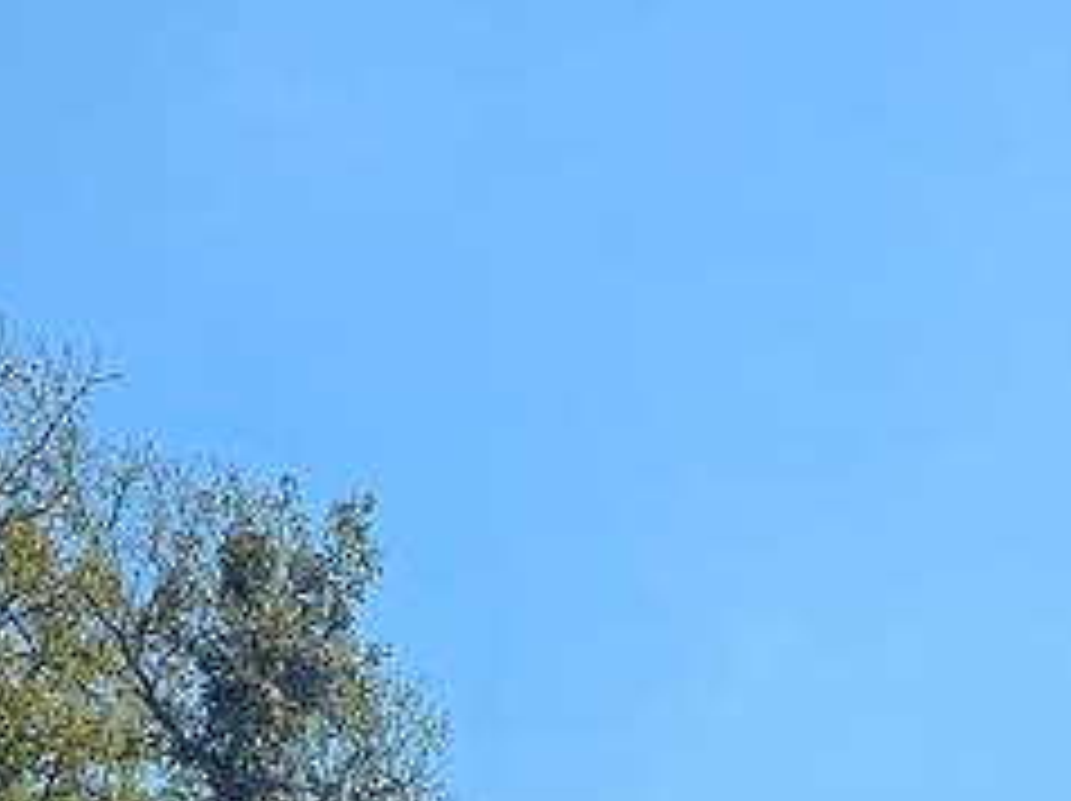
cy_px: 1616
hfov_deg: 19.4
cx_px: 1030
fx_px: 3060
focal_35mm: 99
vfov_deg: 12.9
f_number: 1.7
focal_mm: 6.3
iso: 12
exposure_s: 1/1554
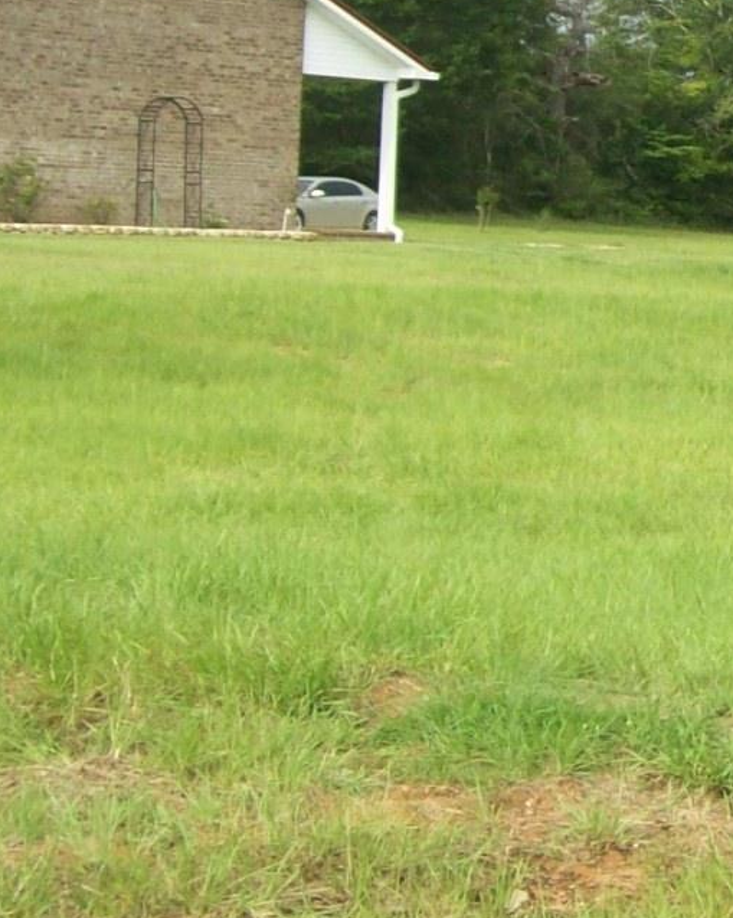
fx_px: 3066
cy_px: 72
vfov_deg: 16.8
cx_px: 1120
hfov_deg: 12.9
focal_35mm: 113
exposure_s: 1/418
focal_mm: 6
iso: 80
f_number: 2.7
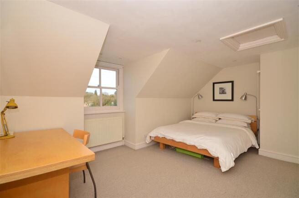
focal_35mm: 16
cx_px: 150
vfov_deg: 71.8
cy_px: 99
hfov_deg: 95.1
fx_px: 137
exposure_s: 1/200
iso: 640
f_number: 11
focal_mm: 11
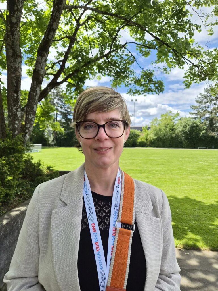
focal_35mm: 23
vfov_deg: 73.9
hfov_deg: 58.9
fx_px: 193
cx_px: 109
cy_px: 146
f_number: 1.8
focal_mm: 5.4
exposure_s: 1/4160
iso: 80
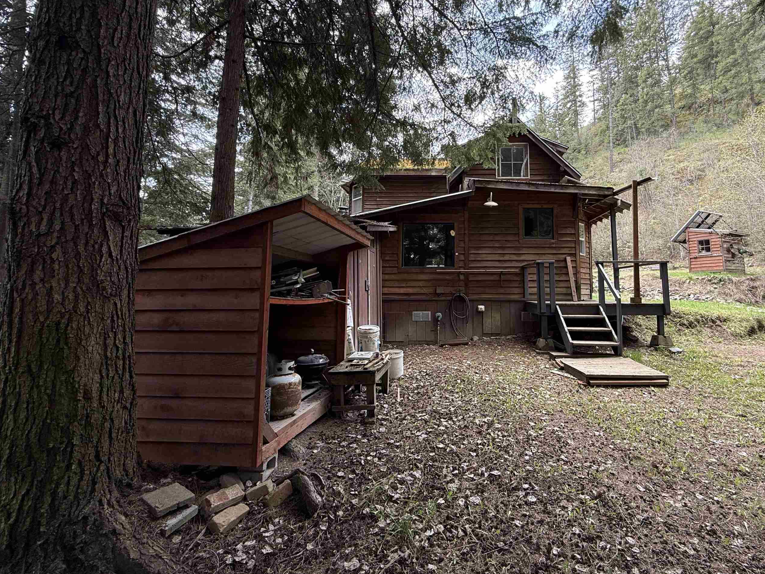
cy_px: 249
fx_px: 376
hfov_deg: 90.3
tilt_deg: +6.5
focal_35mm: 17
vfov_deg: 74.4
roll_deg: -0.1
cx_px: 442
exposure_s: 1/119
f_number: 2.2
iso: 64
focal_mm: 2.22
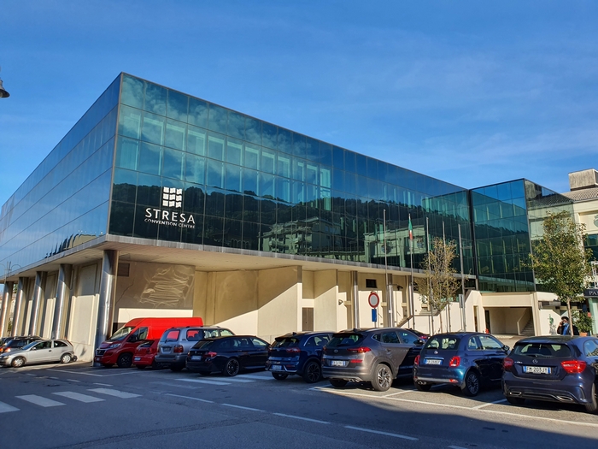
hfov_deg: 67.3
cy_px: 224
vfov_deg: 53.1
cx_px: 299
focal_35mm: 26
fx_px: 449
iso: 50
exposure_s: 1/1392
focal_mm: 4.3
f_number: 2.4
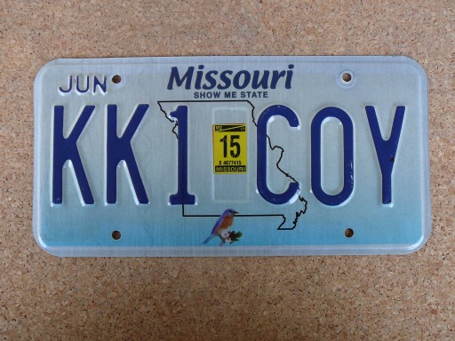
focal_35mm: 43
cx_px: 228
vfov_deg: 33.6
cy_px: 170
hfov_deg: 43.9
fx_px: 565
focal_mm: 6.4
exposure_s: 1/30
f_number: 3.2
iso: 100
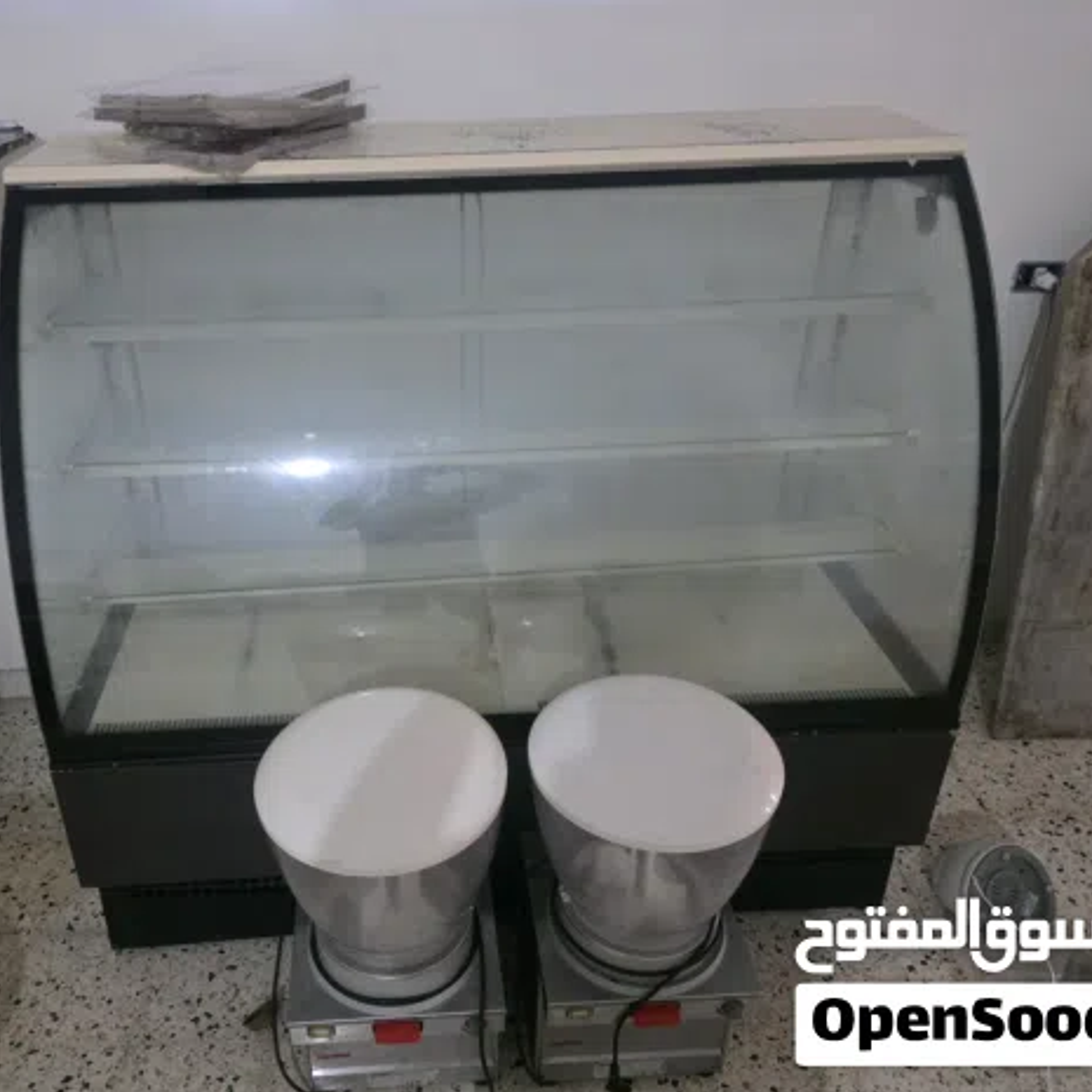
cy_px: 559
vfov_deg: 57.3
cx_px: 441
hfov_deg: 56.9
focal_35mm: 28
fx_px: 999
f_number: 1.7
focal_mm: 6.3
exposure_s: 1/100
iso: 2500
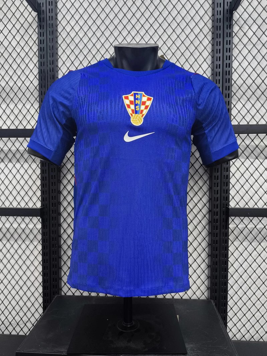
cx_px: 134
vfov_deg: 73.9
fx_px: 237
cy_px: 178
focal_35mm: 23
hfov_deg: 58.9
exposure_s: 1/50
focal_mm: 6.14
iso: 640
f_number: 1.65
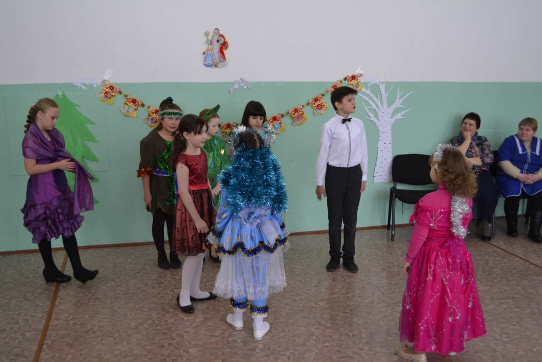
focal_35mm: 36
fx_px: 542
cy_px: 181
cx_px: 271
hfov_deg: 53.1
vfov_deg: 36.9
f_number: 4
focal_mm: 24
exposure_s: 1/60
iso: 800
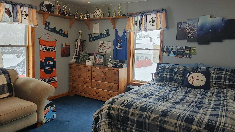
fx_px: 181
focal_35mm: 29
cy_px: 56
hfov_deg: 66.1
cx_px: 117
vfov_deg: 40.1
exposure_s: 1/60
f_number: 1.8
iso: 150
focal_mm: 4.81
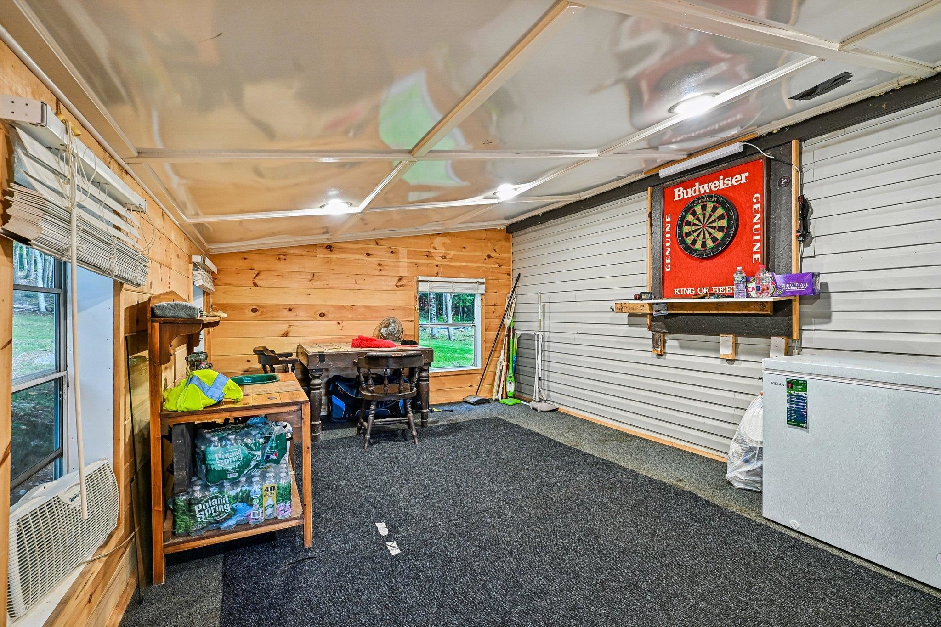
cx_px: 470
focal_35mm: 16
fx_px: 418
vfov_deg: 73.7
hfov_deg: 96.7
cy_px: 314
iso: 400
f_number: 8
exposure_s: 1/3.33
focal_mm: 16
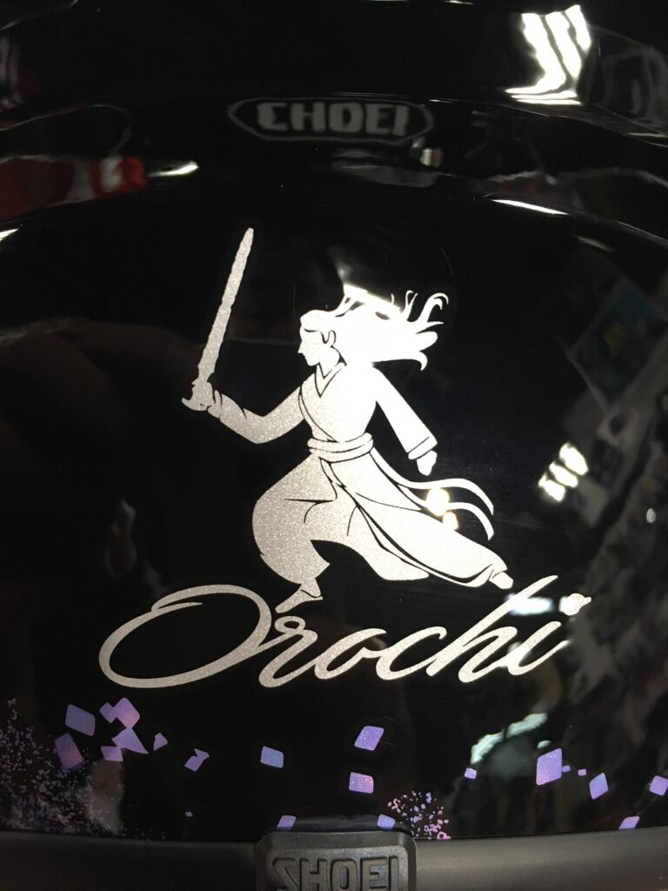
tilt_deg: -58.3
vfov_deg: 61.7
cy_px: 446
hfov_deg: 48.2
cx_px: 334
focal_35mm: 29
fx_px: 746
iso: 160
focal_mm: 4.15
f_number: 2.2
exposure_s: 1/30
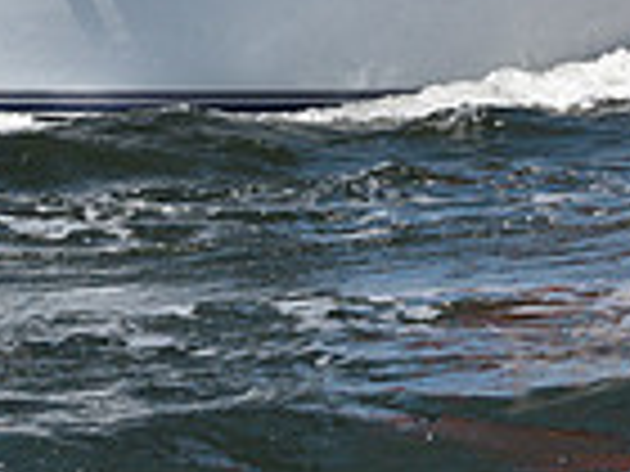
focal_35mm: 279
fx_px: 5078
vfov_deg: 5.3
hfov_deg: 7.1
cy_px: -330
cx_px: 270
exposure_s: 1/1250
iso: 320
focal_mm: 70
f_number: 9
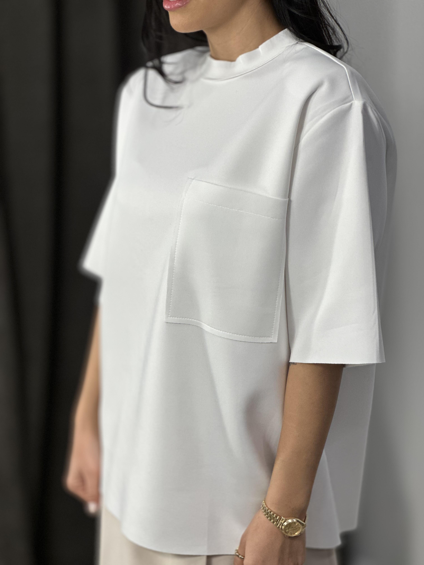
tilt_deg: -15.3
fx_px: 1258
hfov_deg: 19.1
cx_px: 212
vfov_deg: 25.3
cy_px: 282
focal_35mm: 77
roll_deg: +2.3
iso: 100
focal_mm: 9
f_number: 2.8
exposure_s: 1/100
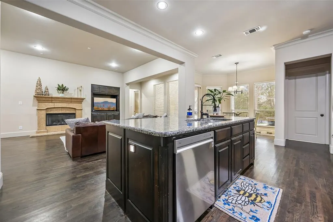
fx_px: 129
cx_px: 166
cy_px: 111
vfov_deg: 81.2
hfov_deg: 104.3
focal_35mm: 14
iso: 250
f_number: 9
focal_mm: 14
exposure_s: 1/1.67
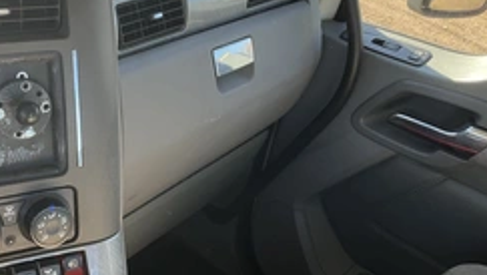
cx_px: 166
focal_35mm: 52
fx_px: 672
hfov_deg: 39.4
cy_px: 94
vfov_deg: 23.0
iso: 20
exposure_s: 1/122
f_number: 1.8
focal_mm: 3
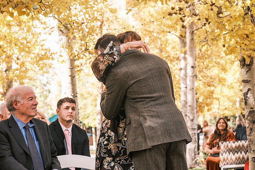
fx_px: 531
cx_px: 128
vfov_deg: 18.2
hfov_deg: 27.0
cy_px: 85
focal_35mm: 75
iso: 400
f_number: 4
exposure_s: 1/500
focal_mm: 50
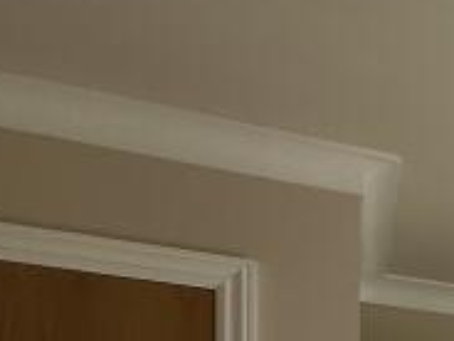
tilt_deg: +0.4
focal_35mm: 78
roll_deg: -1.0
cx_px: 1068
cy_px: 598
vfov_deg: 16.2
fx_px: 1023
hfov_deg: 15.3
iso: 50
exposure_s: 1/99
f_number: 2.2
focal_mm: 2.22
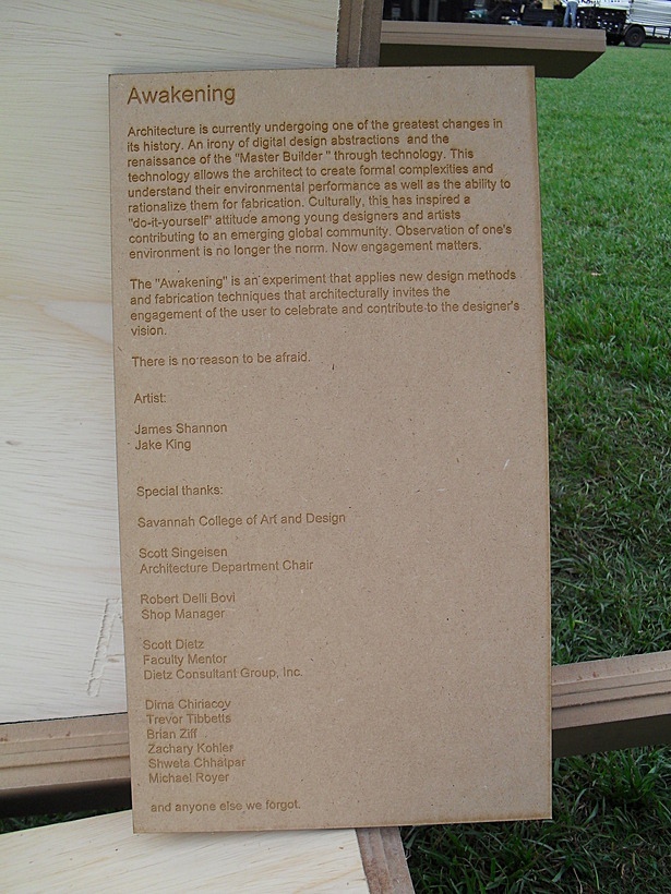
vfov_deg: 52.6
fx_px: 905
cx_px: 336
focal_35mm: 35
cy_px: 447
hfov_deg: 40.7
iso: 100
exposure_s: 1/180
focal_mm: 6.3
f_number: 3.2
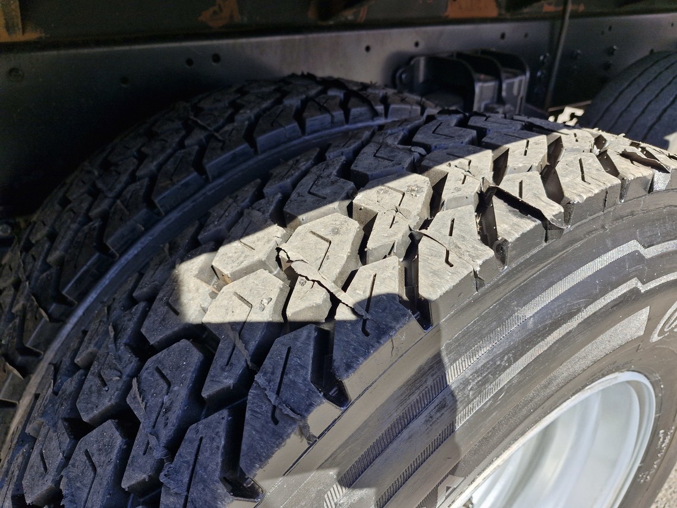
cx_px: 338
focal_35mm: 23
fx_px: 450
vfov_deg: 58.9
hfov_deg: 73.9
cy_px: 254
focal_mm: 5.54
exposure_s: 1/243
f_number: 1.8
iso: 50
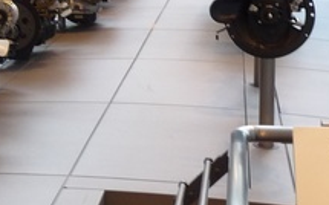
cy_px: 46
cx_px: -35
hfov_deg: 18.9
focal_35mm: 106
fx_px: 950
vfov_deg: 12.3
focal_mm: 4.7
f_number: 3.3
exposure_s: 1/30
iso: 160
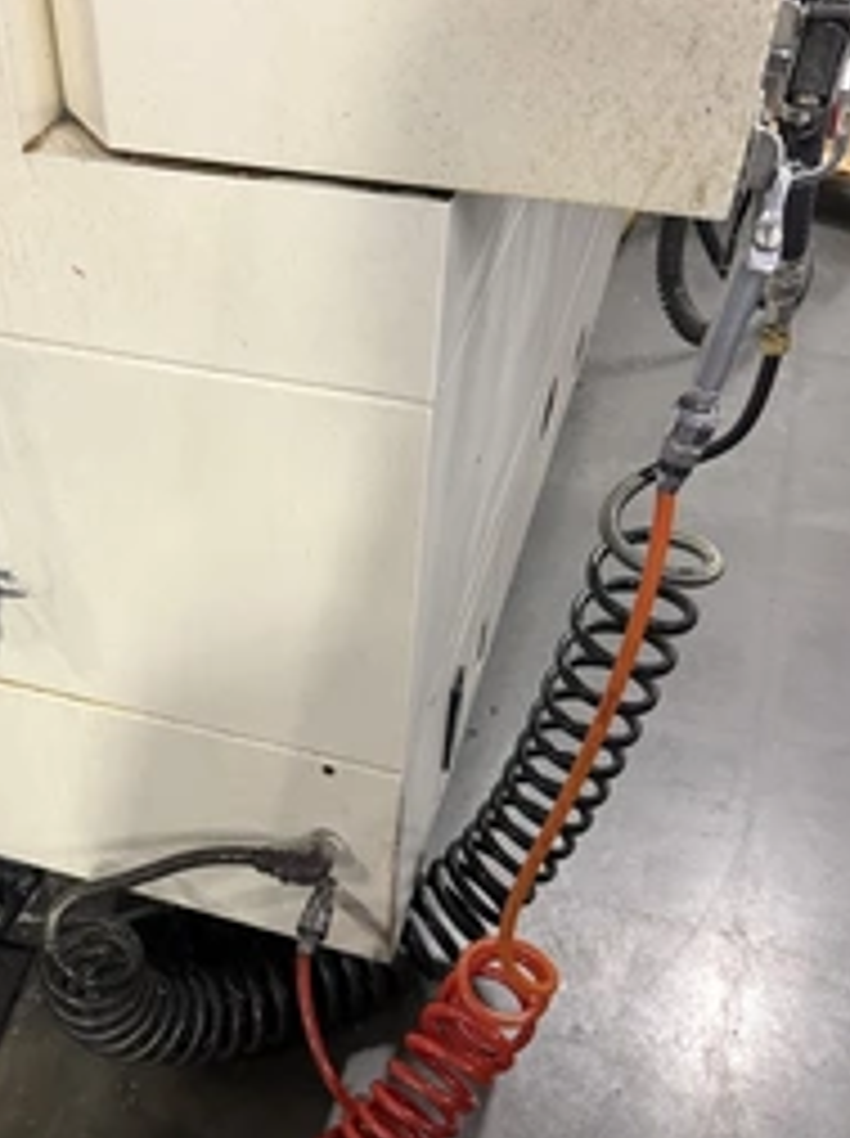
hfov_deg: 37.1
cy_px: 670
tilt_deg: -44.2
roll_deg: +3.0
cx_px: 256
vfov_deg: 48.8
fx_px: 1247
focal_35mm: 38
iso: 400
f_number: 1.78
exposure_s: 1/60
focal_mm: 6.76
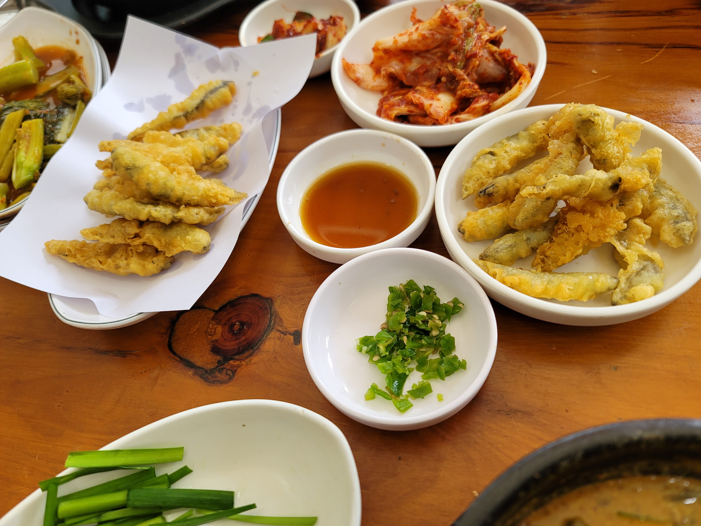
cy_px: 263
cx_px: 350
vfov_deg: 54.9
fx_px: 506
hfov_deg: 69.4
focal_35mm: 25
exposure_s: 1/120
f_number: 1.8
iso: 100
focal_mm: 7
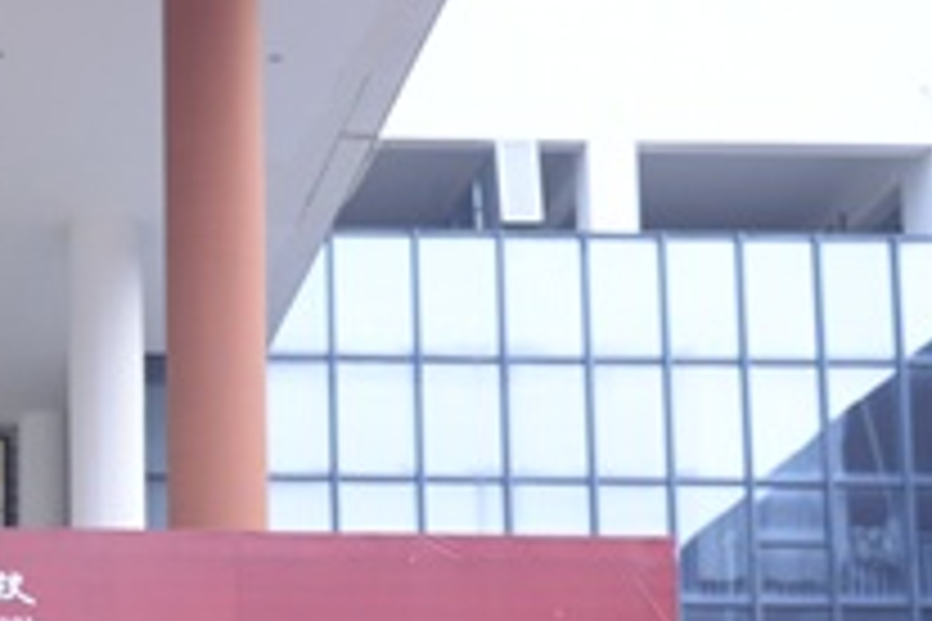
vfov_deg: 12.5
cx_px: -149
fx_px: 2718
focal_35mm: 105
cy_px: 862
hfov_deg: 18.6
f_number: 4
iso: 640
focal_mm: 31
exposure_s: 1/160
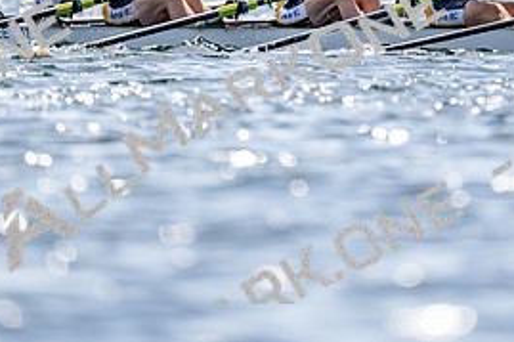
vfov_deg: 1.6
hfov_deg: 2.4
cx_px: 390
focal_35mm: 863
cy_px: -24
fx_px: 12314
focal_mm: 400
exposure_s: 1/2500
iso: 220
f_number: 4.5
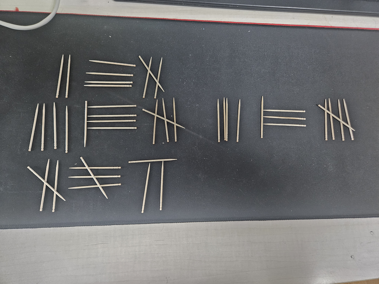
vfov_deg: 58.9
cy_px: 142
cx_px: 190
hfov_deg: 73.9
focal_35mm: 23
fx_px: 252
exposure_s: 1/60
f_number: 1.8
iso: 500
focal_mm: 5.4
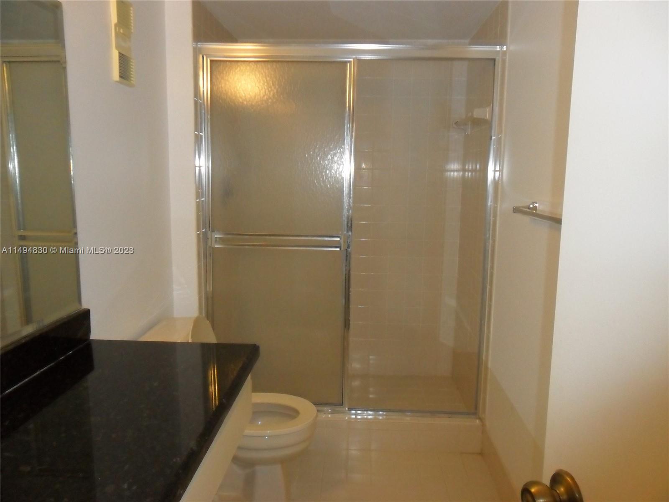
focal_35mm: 27
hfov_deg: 65.3
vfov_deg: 51.4
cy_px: 251
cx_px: 334
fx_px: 522
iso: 400
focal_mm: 4.9
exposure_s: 1/45
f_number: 3.5
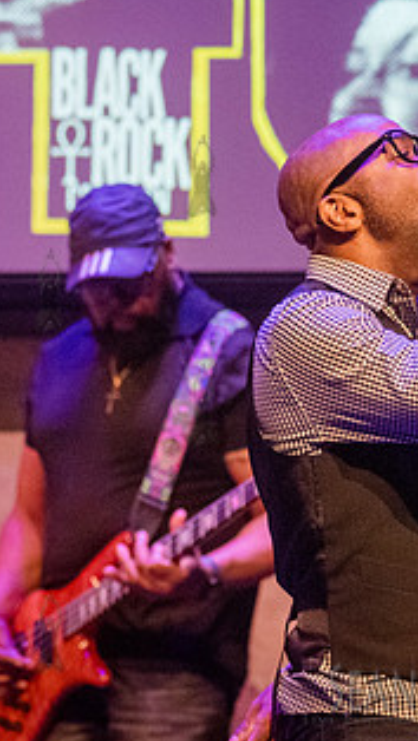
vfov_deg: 9.6
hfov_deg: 5.4
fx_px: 4407
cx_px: 565
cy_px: 227
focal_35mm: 224
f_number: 3.5
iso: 6400
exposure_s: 1/400
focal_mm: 100
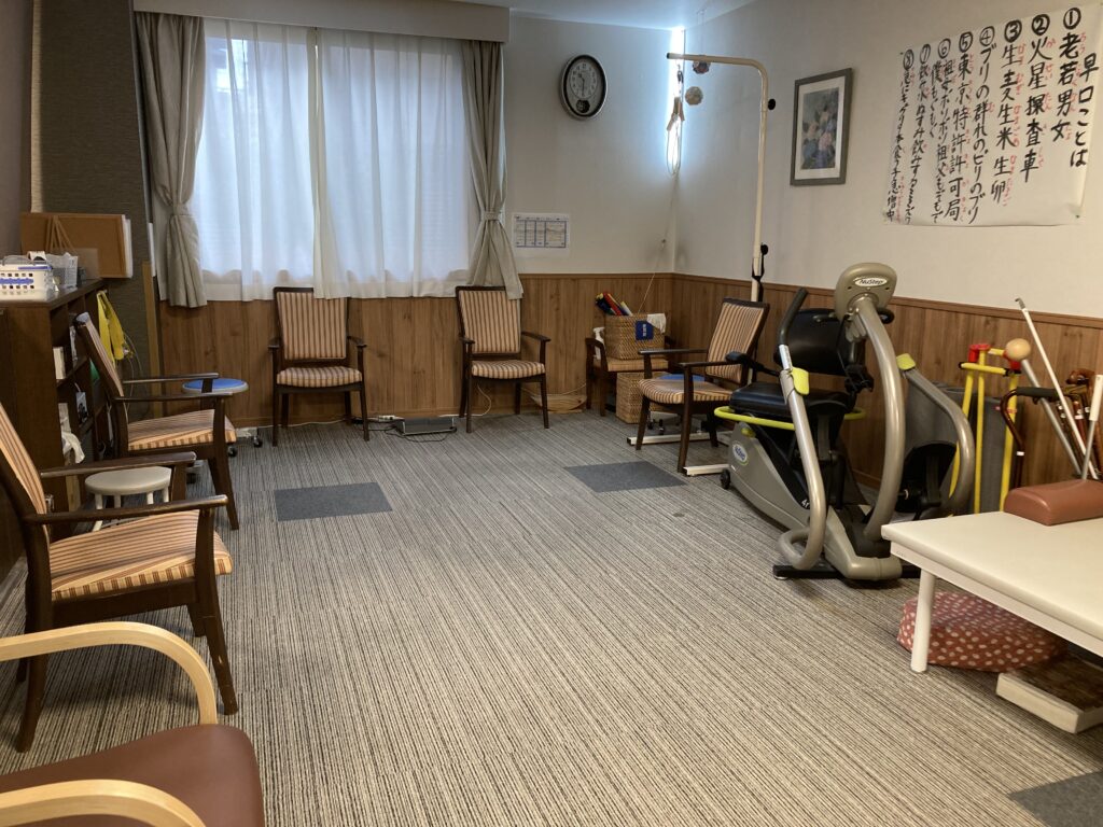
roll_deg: -0.1
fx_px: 892
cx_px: 552
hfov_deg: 63.4
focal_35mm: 28
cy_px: 414
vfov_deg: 49.7
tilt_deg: -10.9
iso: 100
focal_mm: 3.99
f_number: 1.8
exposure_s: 1/60
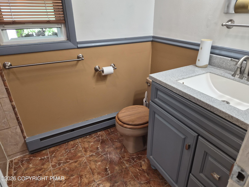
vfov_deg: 58.9
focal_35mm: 23
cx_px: 124
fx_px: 165
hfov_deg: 73.9
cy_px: 94
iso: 200
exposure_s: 1/120
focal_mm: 5.4
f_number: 1.8
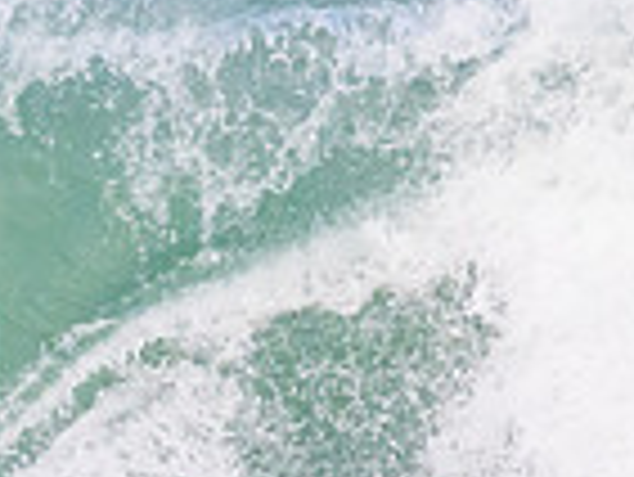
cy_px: 295
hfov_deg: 0.8
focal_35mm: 2524
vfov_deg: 0.6
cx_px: -481
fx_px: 46267
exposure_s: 1/2000
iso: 4500
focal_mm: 610
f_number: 11
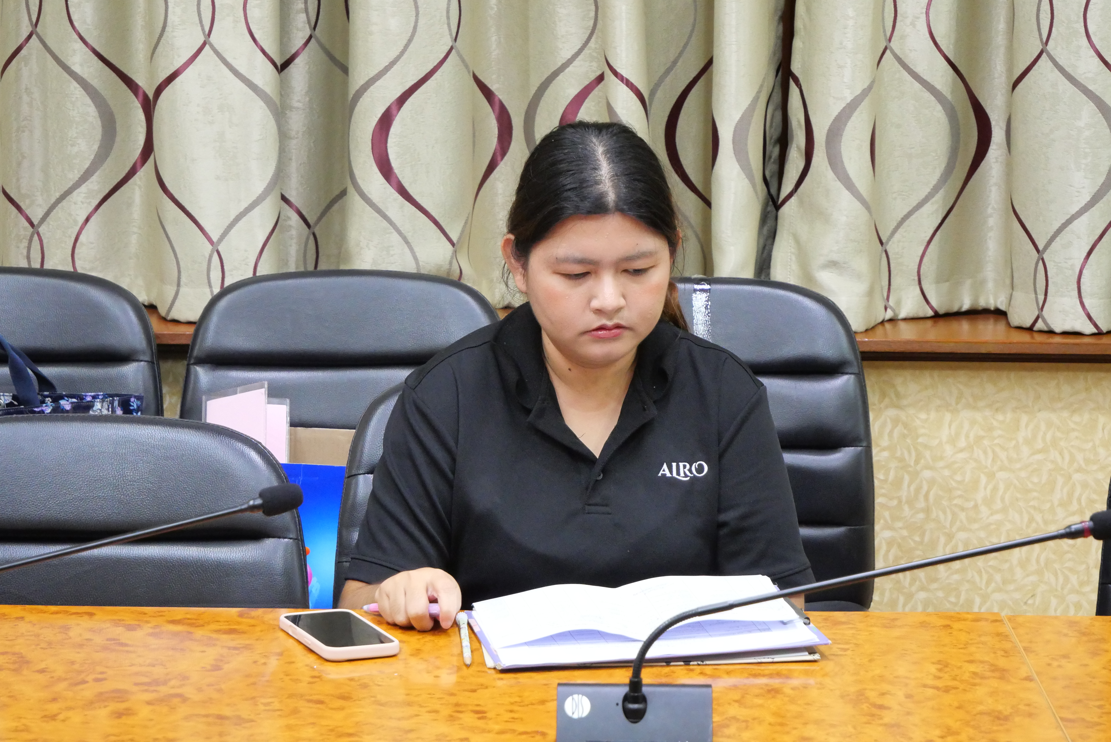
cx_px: 556
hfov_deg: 20.2
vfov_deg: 13.6
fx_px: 3119
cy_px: 371
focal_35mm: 101
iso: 3200
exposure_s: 1/20
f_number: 5.6
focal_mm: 49
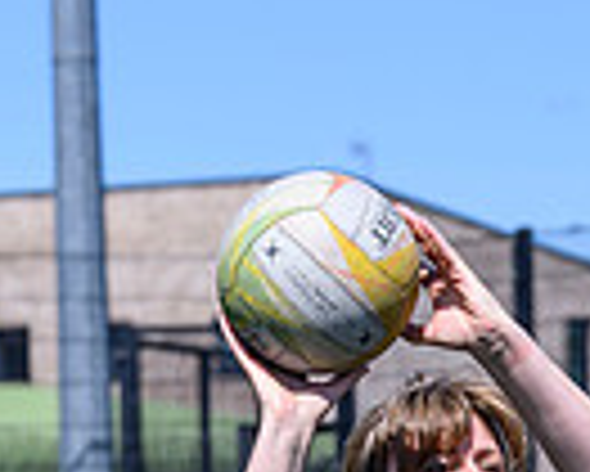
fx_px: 6658
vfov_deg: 4.0
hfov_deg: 5.1
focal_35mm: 381
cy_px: 893
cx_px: 615
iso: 250
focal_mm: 72
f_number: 4
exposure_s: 1/2500
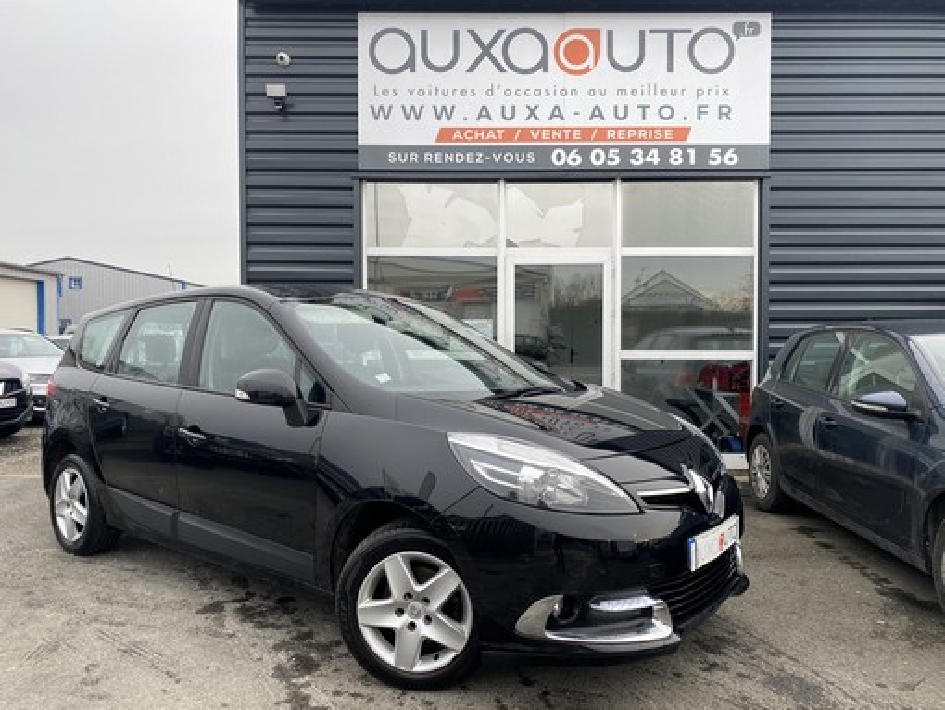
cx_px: 472
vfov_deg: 53.1
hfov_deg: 67.3
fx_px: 710
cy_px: 355
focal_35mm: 26
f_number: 1.8
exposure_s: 1/404
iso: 32
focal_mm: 4.25
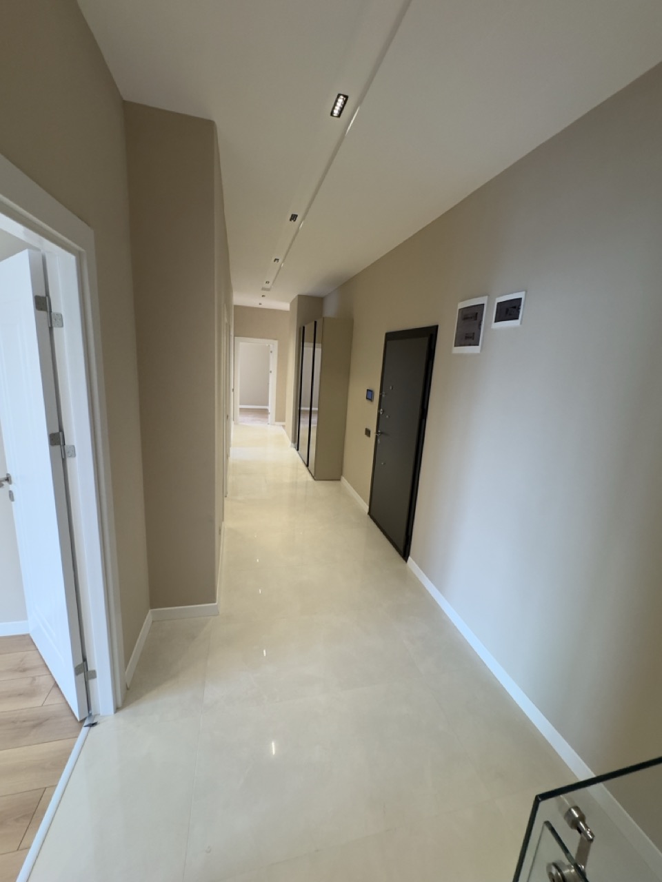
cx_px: 331
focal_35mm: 14
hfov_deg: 85.7
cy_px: 441
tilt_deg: -11.5
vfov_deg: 102.1
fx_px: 357
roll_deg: -4.4
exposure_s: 1/99
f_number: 2.2
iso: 250
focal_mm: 2.22
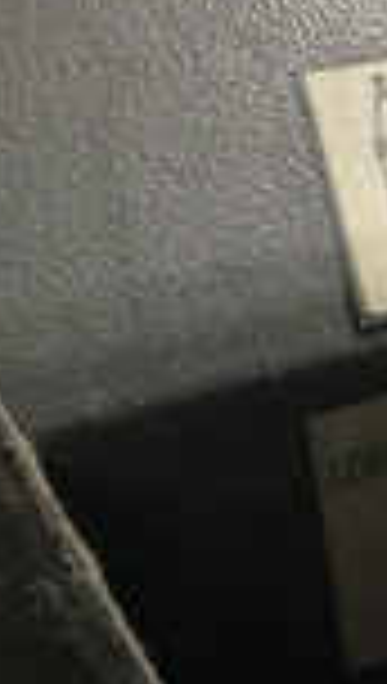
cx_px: 792
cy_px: 144
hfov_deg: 12.7
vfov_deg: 25.2
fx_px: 1507
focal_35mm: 83
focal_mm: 3
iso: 320
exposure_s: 1/30
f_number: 1.8
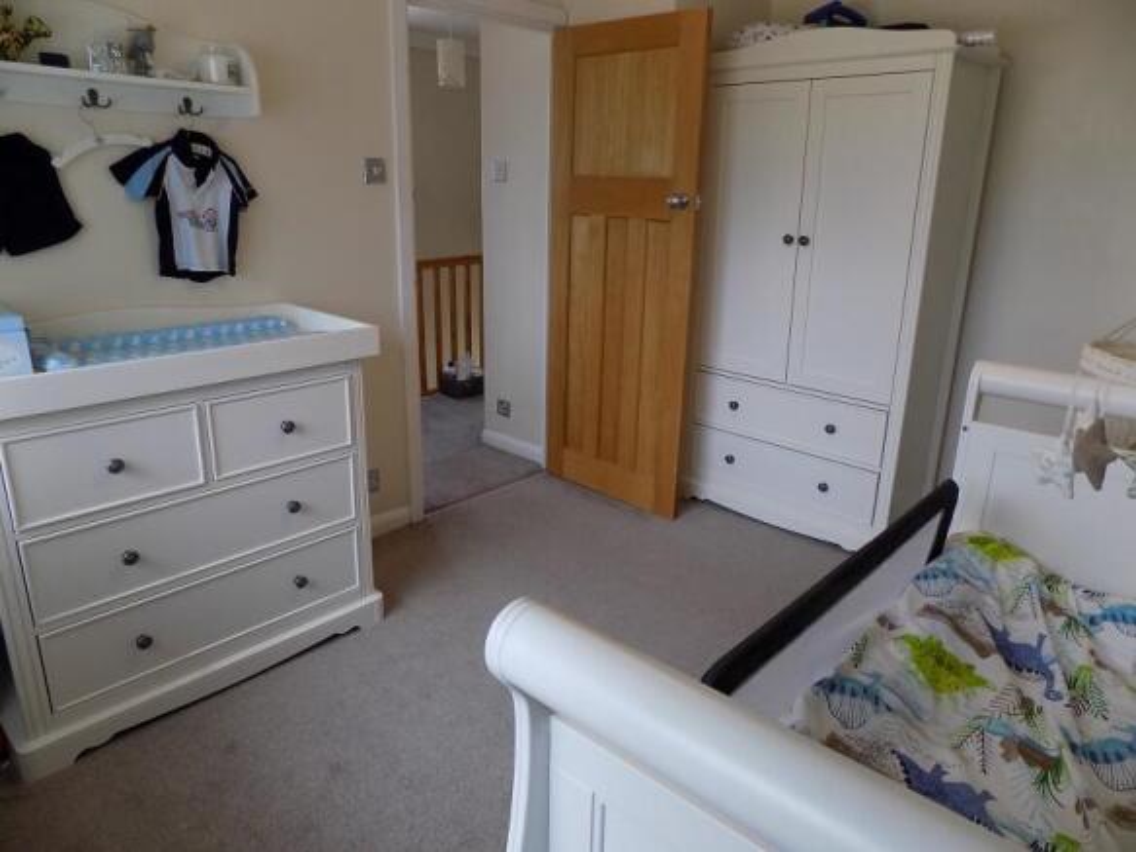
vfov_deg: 58.9
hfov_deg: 73.9
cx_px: 568
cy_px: 426
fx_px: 755
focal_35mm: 23
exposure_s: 1/30
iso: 80
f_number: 3.1
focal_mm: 4
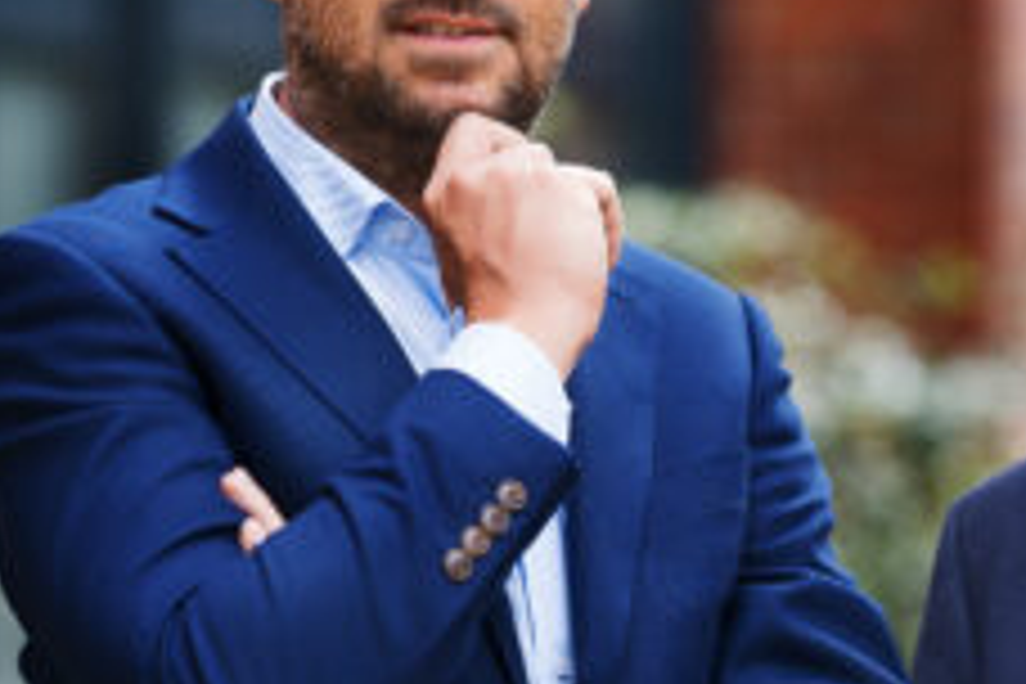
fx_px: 12938
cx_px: 1026
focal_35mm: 454
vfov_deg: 3.0
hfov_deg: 4.5
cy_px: 549
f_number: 2.2
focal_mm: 135
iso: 100
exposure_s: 1/500
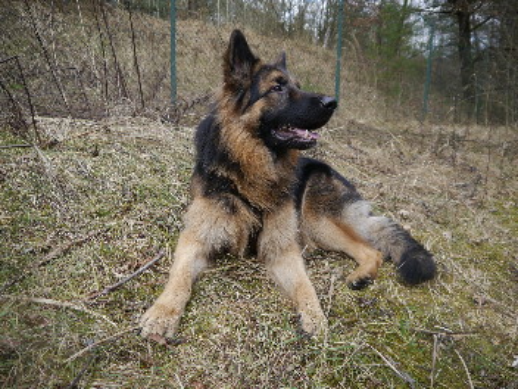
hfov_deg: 63.4
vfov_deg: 49.7
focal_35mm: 28
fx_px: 419
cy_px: 194
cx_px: 259
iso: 160
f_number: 3.5
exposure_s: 1/250
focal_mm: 14
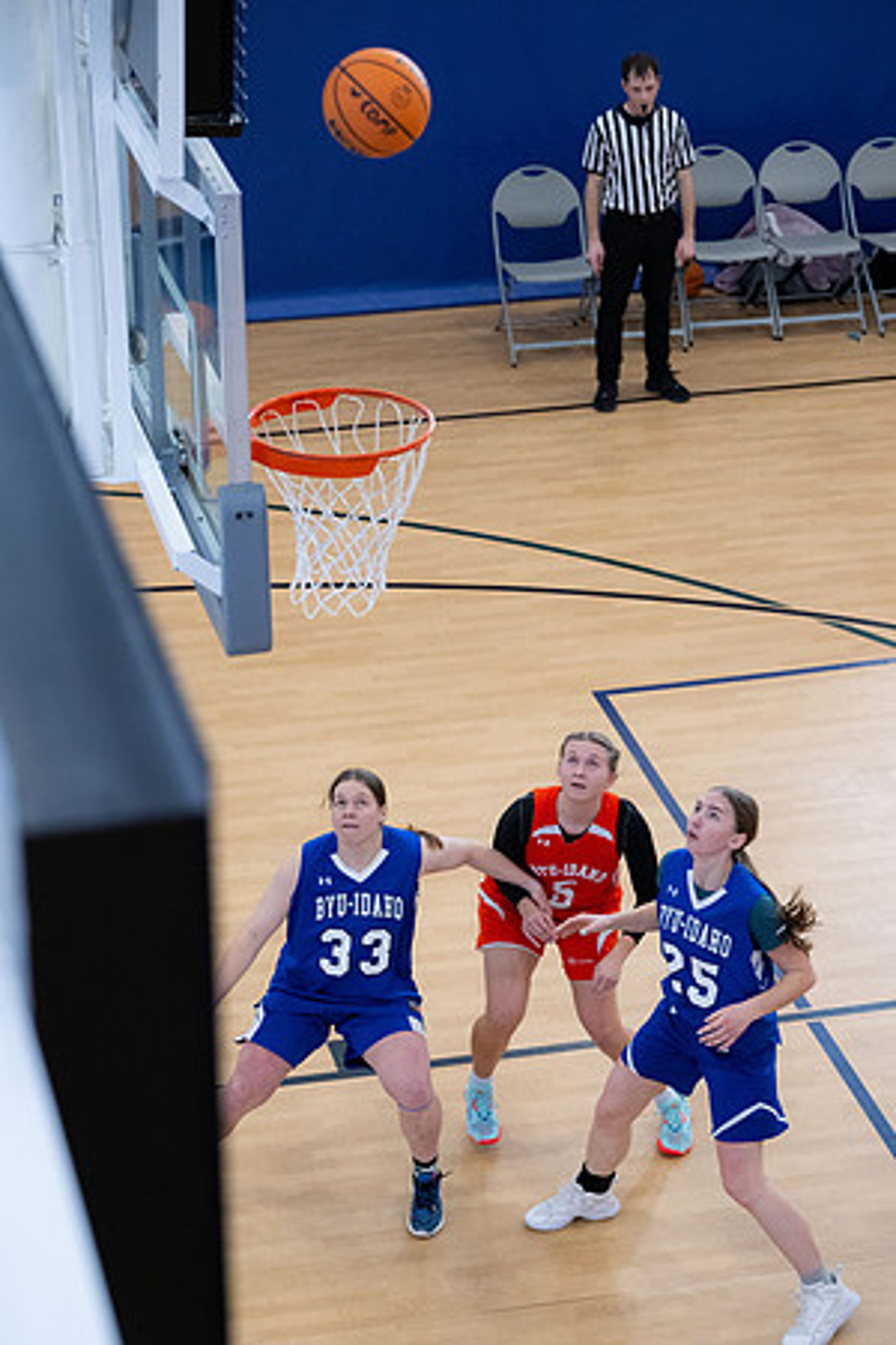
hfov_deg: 14.3
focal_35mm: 96
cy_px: 672
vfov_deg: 21.2
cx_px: 448
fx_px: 3584
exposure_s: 1/640
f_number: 3.5
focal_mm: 96
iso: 4000
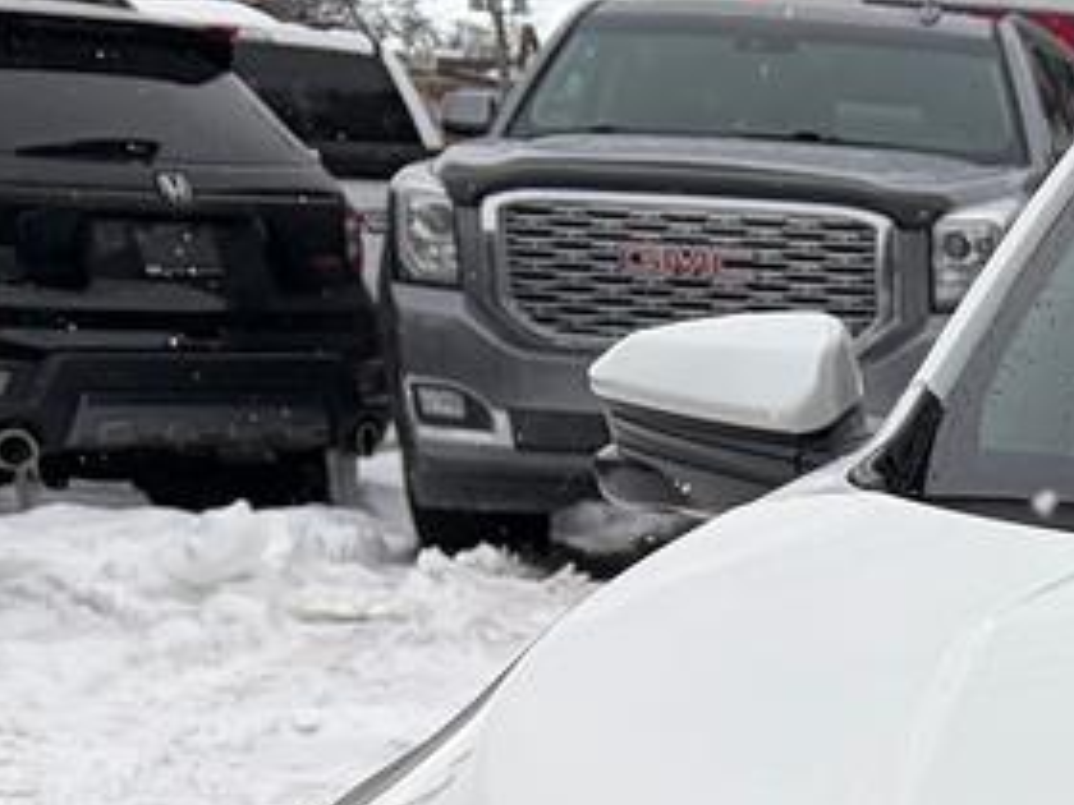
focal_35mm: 119
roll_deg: -2.6
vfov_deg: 11.4
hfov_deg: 14.3
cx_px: 2010
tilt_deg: -18.2
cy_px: 1560
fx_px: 3692
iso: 50
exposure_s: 1/660
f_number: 1.6
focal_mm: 5.96
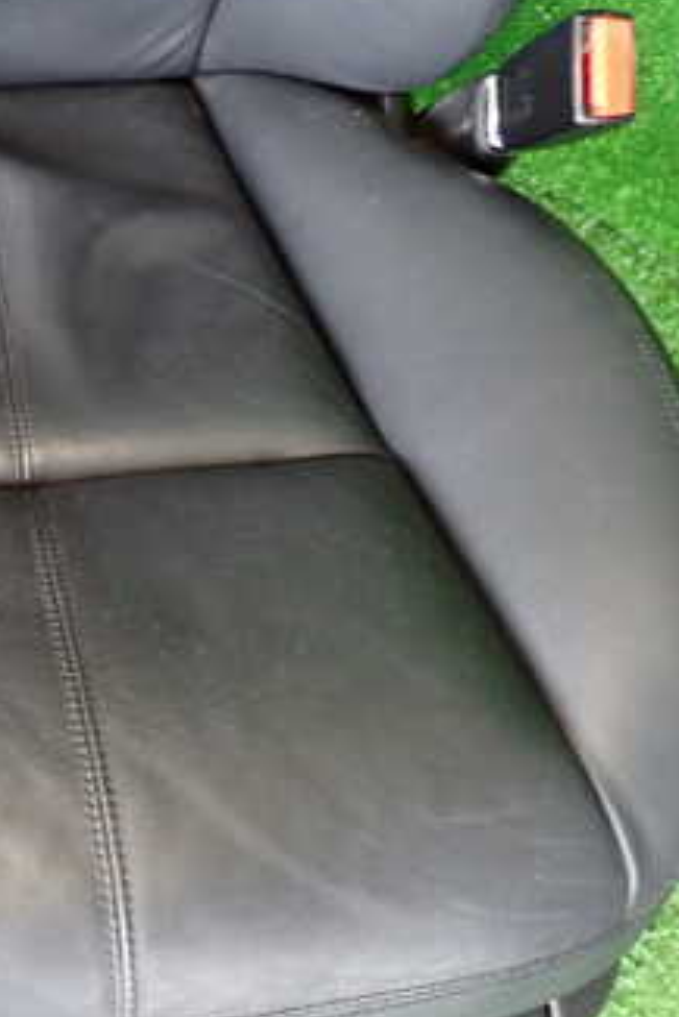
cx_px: 22
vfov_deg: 41.1
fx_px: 1356
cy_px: 507
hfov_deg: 26.8
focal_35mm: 48
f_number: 2
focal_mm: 4.5
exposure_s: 1/30
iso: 640
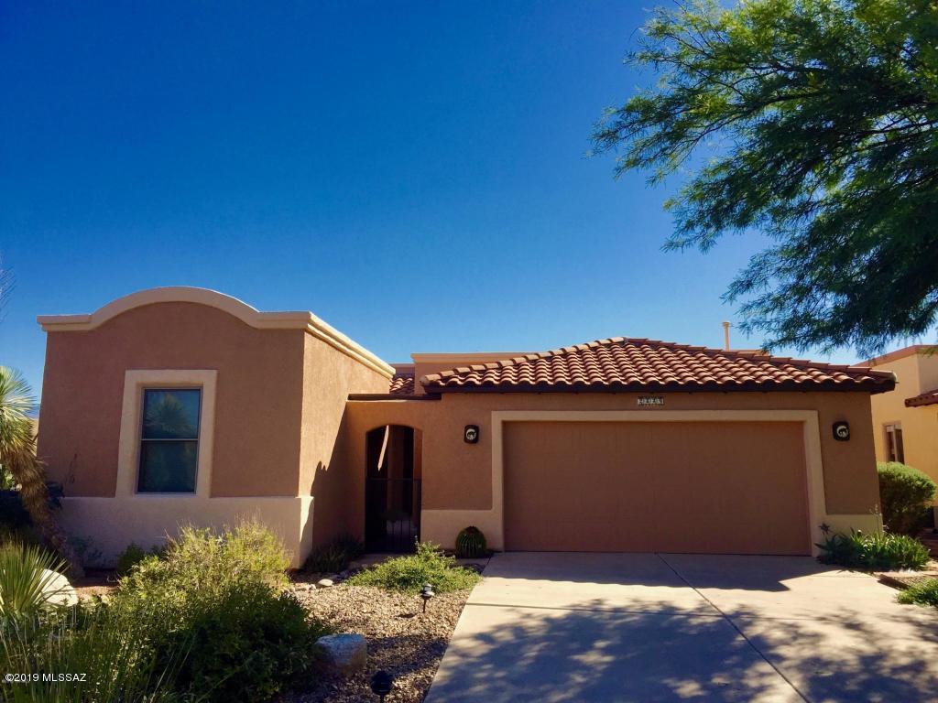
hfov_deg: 61.7
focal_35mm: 29
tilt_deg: +8.5
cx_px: 469
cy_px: 352
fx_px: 786
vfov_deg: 48.2
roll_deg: -0.7
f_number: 2.2
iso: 32
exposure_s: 1/1582
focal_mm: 4.15
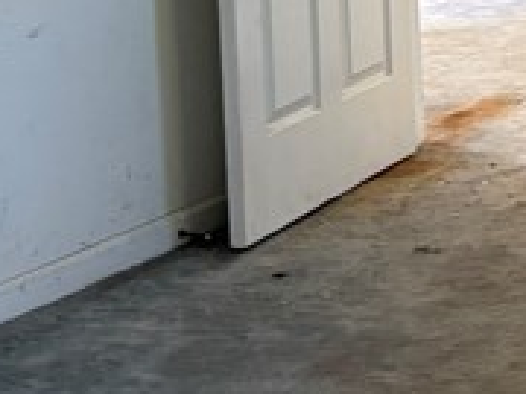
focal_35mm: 148
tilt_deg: -4.5
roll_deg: +1.9
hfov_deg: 12.6
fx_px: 2249
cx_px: 809
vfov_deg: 9.7
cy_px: -236
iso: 125
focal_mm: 5.96
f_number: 1.6
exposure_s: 1/121
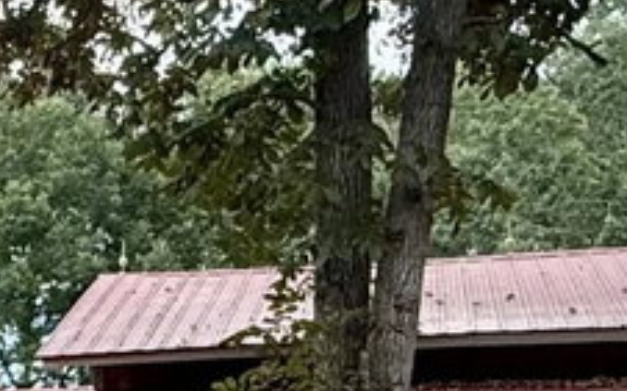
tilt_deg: +7.3
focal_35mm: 105
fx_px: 1793
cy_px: 480
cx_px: -208
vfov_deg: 12.1
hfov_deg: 18.4
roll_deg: -1.9
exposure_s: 1/386
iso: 64
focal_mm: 2.22
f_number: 2.2
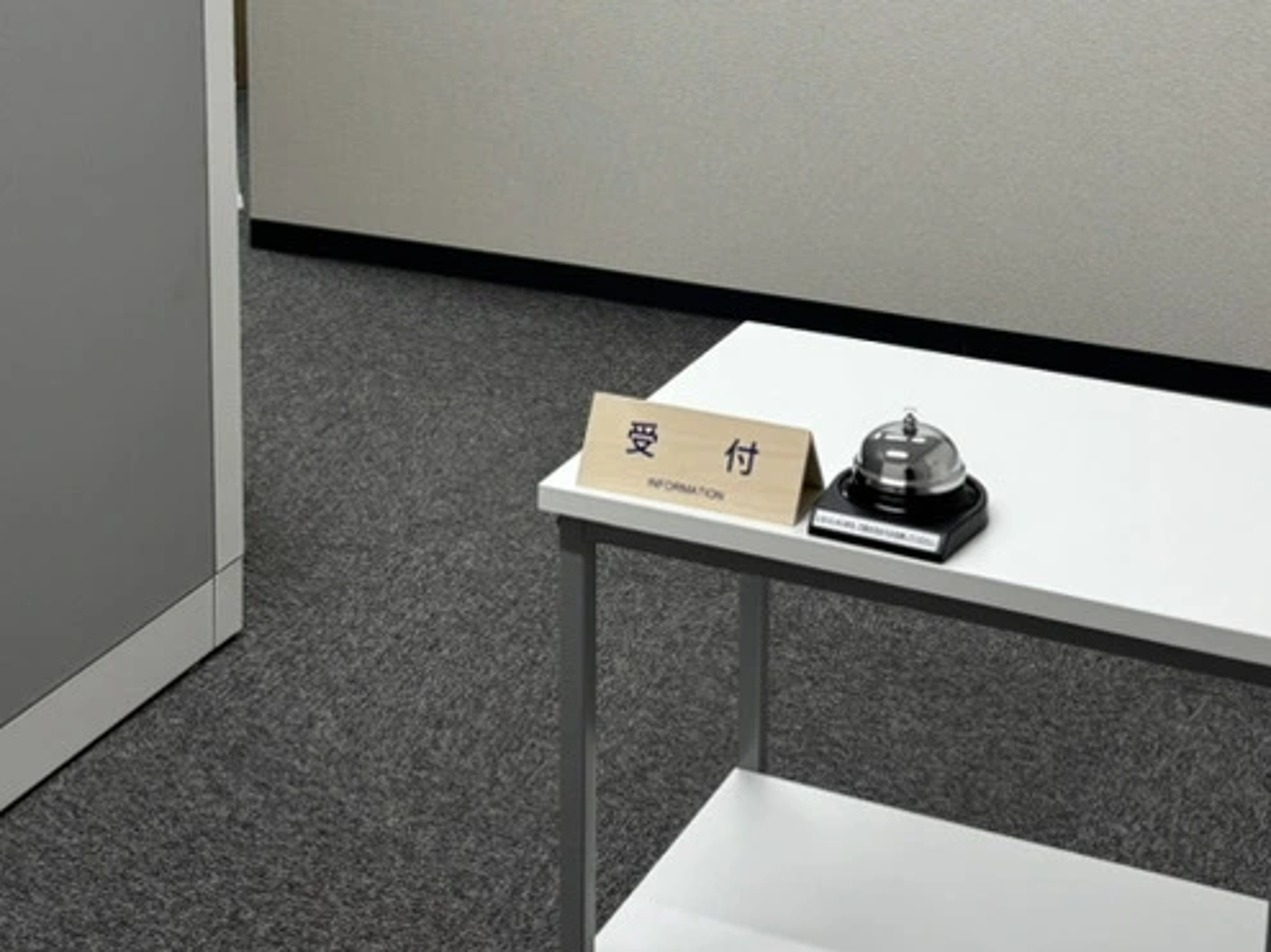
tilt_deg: -12.4
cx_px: 616
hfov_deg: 30.7
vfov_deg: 22.5
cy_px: 46
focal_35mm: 63
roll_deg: -2.6
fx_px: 2313
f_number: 1.6
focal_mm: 5.96
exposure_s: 1/120
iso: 64
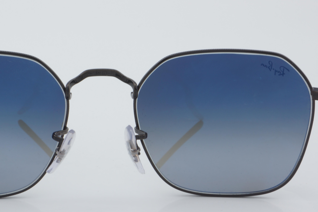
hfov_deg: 19.6
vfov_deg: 13.2
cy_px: 114
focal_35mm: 104
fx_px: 919
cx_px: 101
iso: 100
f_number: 32
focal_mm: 50
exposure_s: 1/4
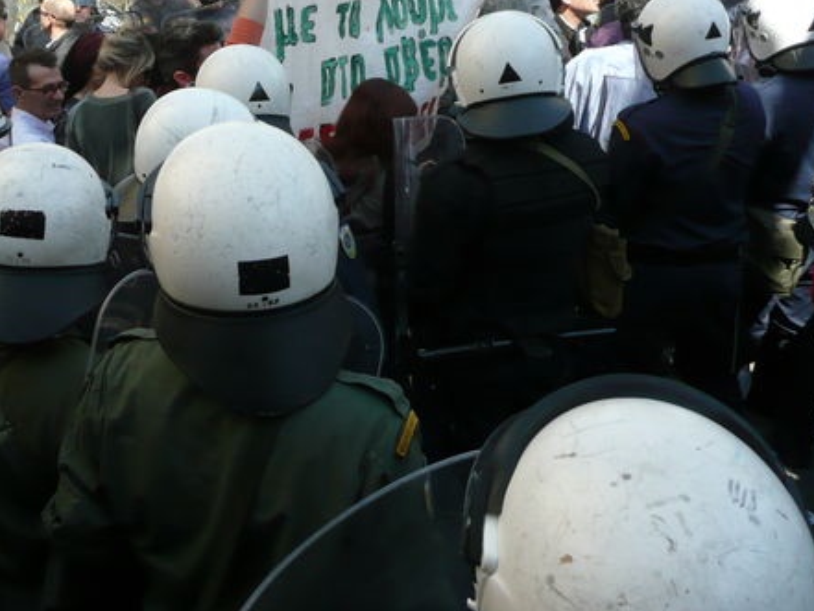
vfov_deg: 35.5
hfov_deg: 45.9
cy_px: 193
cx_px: 253
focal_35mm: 40
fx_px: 941
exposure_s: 1/640
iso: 200
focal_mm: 4.6
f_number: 3.3
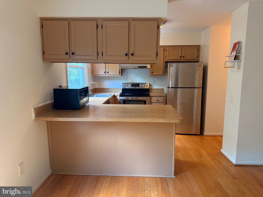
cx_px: 132
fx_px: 182
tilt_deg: -7.1
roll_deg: -0.2
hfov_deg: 71.6
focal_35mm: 24
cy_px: 98
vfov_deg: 56.8
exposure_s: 1/60
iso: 160
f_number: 1.78
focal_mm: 6.76
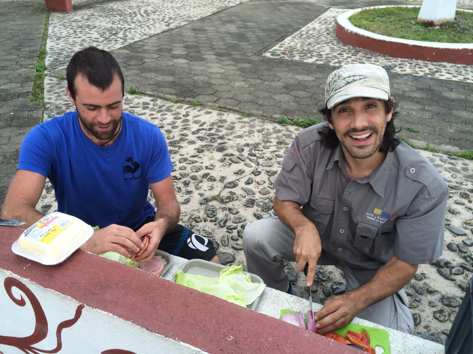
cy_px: 177
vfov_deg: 48.2
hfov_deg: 61.7
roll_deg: -1.0
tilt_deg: -31.4
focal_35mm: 29
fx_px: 396
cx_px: 236
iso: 32
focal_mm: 4.15
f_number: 2.2
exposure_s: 1/432
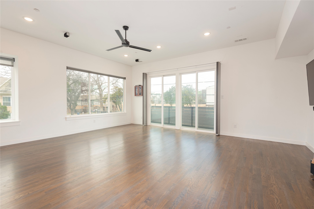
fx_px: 140
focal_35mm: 16
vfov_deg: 73.8
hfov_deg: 96.7
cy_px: 104
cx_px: 157
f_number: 7.1
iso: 100
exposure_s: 1/10
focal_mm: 16
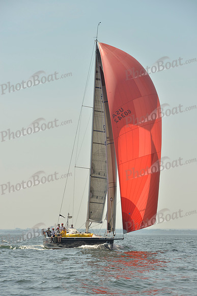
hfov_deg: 11.2
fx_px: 1001
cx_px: 98
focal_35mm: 122
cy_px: 148
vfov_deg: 16.8
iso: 200
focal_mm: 122
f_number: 8
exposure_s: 1/1250
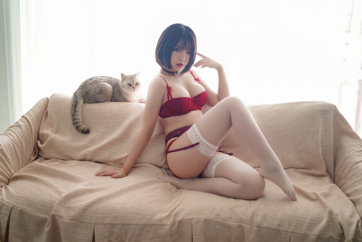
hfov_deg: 48.4
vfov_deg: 33.4
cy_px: 121
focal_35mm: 40
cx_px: 181
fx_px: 402
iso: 160
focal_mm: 40
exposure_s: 1/100
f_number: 2
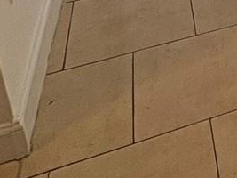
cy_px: -169
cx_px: 442
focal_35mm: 84
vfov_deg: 14.7
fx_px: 575
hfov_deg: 17.9
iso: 125
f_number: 2.2
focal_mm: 2.22
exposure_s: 1/120
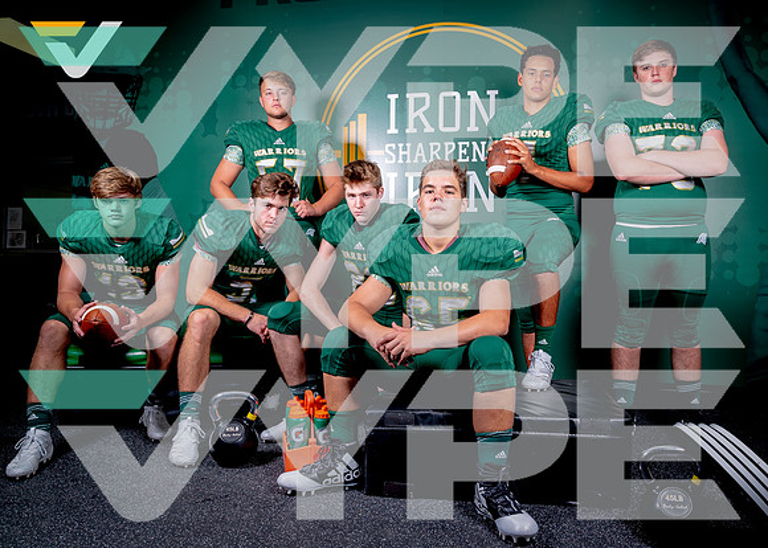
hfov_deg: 65.1
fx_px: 599
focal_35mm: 27
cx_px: 430
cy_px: 264
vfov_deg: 49.2
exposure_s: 1/125
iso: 125
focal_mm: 24
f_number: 8
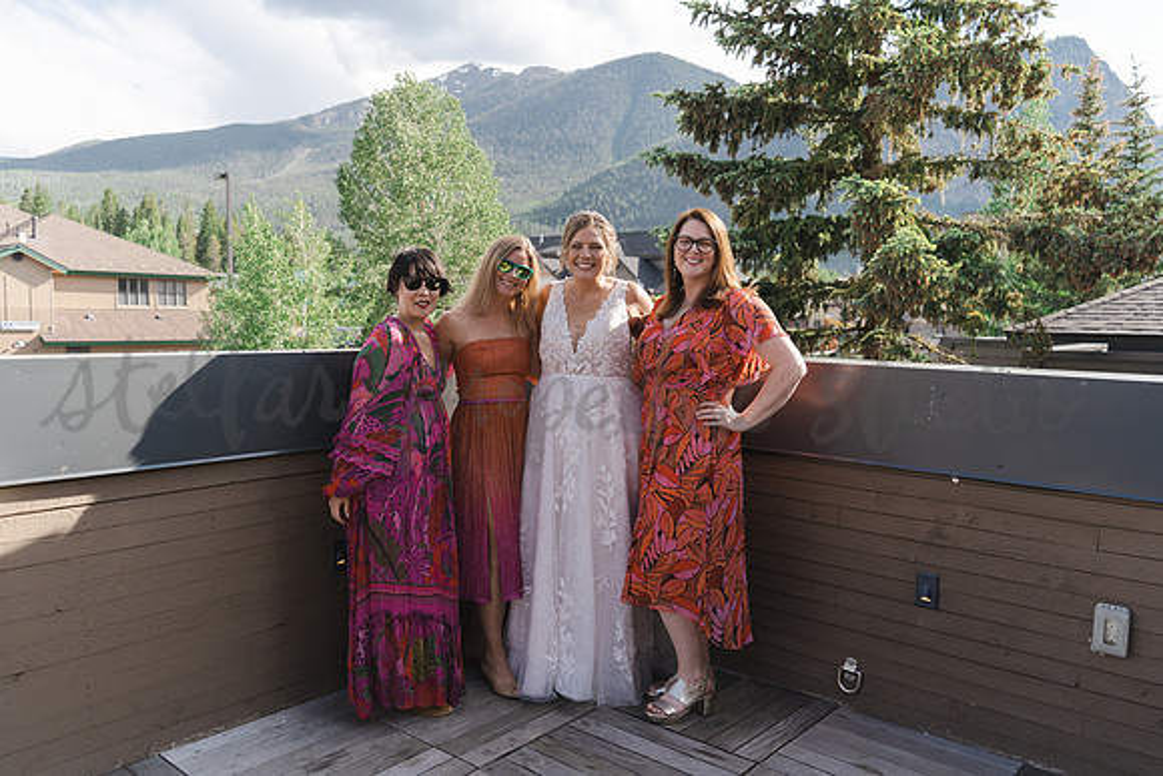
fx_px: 906
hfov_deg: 65.4
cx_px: 582
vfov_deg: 46.4
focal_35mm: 28
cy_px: 388
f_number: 2.8
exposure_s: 1/1250
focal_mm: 28
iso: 200
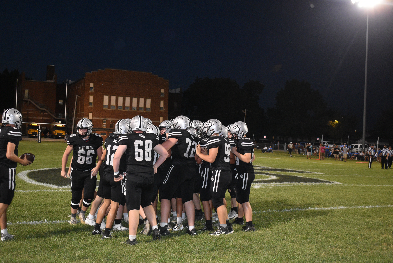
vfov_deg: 30.9
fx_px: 475
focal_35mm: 44
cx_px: 196
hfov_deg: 45.0
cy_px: 132
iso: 1600
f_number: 4.2
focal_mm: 29
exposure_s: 1/60
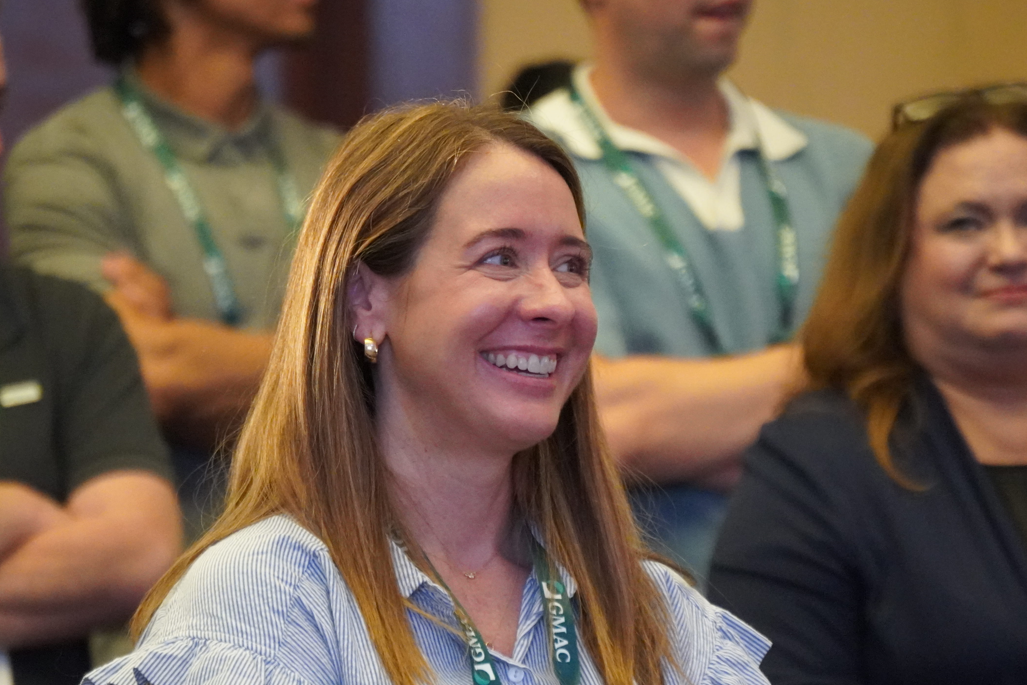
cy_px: 437
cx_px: 545
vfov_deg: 3.2
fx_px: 12123
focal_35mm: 425
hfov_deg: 4.9
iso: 6400
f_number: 6.3
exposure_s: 1/80
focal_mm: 198
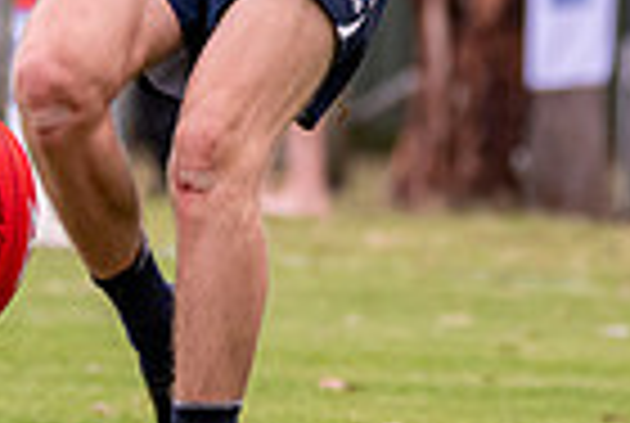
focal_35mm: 1356
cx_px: 14
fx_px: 23780
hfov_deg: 1.5
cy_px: -198
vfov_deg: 1.0
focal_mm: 280
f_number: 6.3
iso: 1250
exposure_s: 1/1000
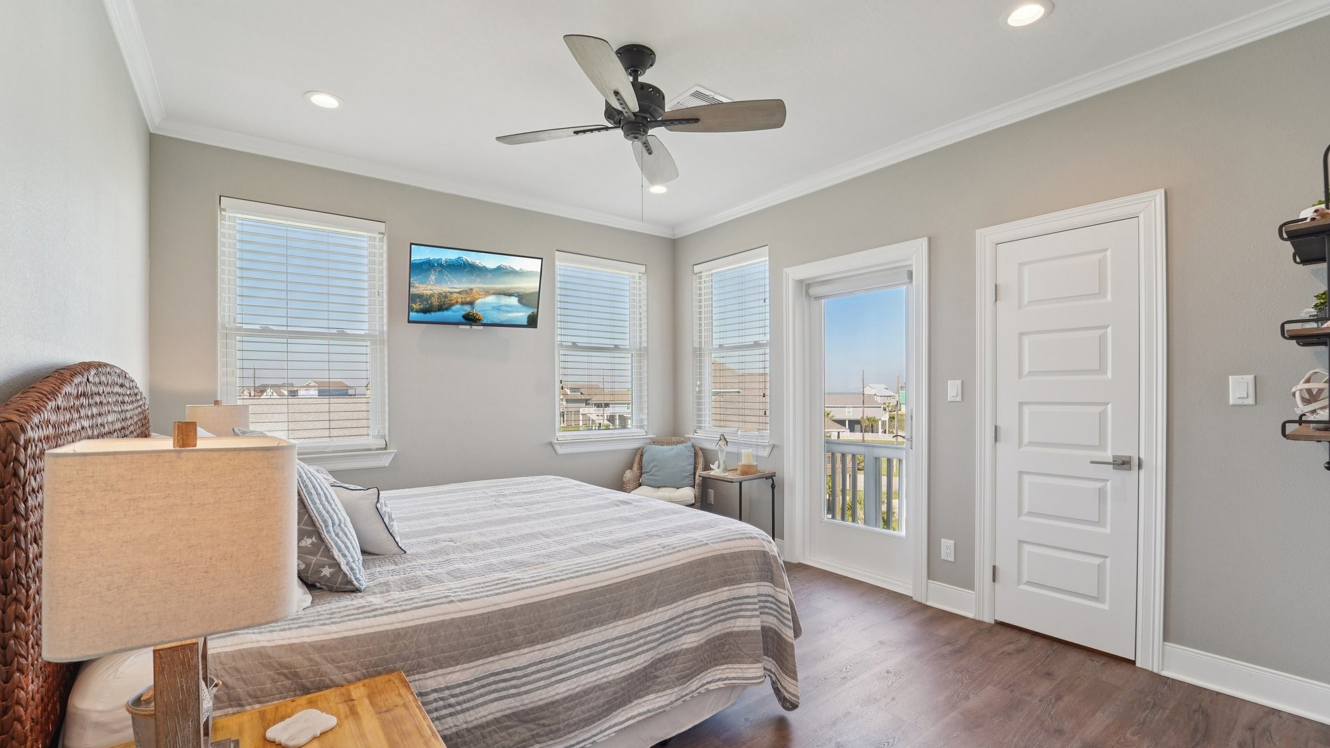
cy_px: 400
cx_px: 664
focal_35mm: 15
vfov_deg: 70.4
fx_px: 529
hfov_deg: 103.0
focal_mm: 14
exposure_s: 1/100
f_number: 8
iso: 500
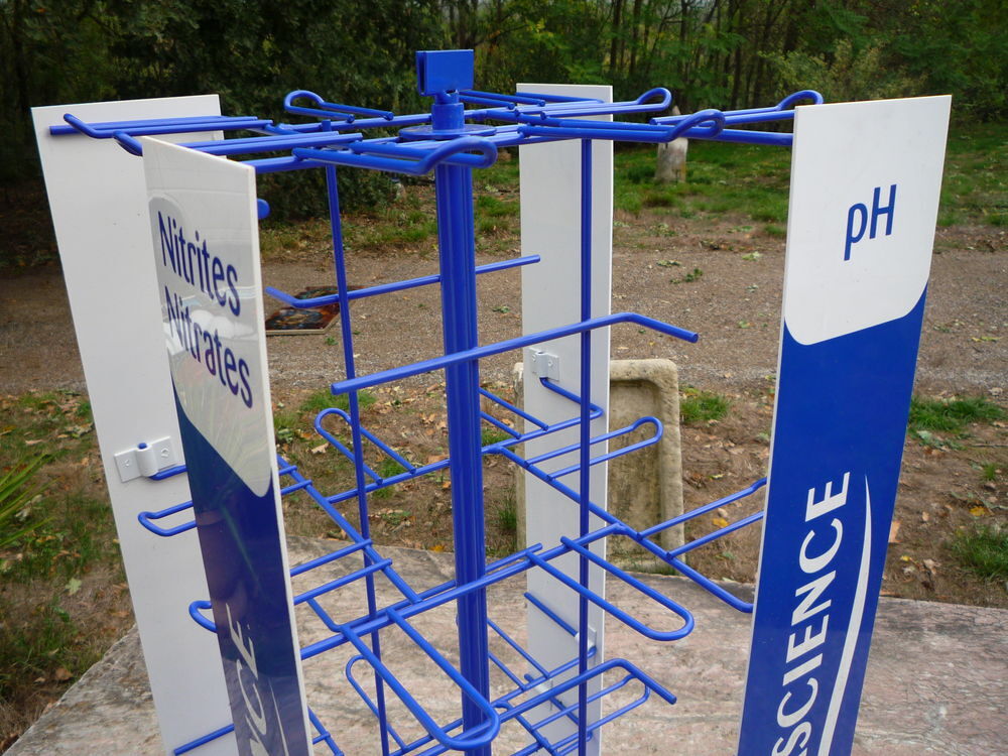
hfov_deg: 60.0
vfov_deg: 46.8
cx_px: 504
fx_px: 874
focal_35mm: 30
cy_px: 378
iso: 100
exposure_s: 1/100
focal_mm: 5.2
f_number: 3.3
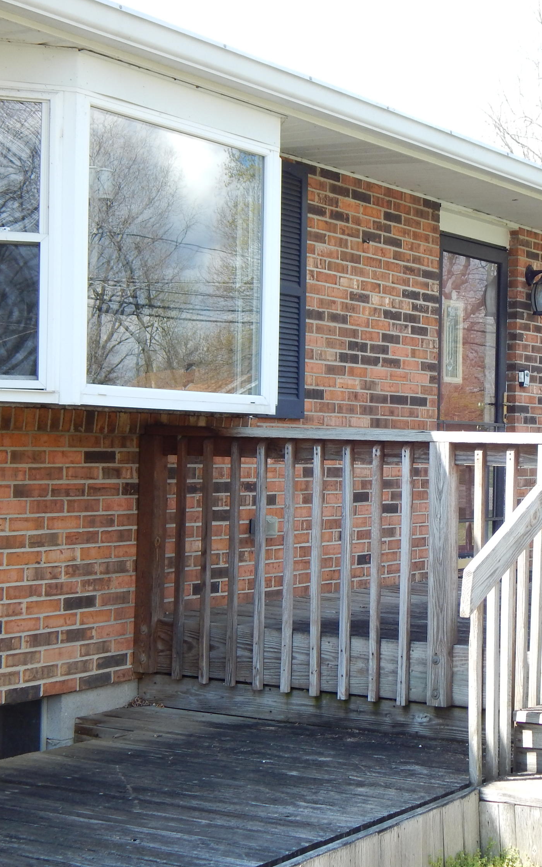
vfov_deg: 30.2
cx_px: 518
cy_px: 434
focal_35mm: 68
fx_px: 1607
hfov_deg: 18.7
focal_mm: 8.6
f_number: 3.7
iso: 125
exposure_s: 1/250
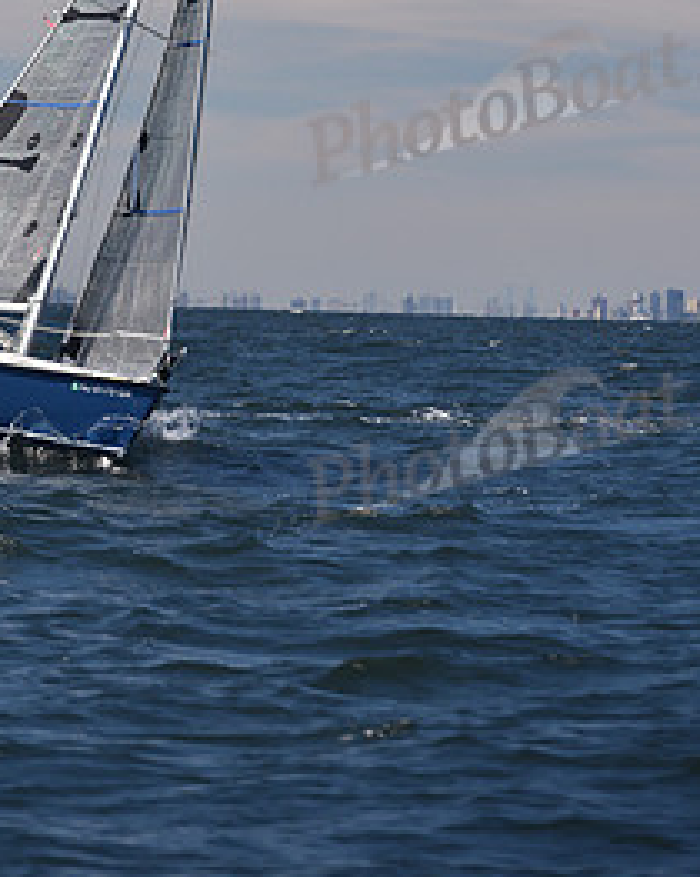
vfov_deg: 6.2
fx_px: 8063
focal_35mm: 311
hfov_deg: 5.0
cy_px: -27
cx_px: 135
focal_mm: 150
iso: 200
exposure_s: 1/1000
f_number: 3.5
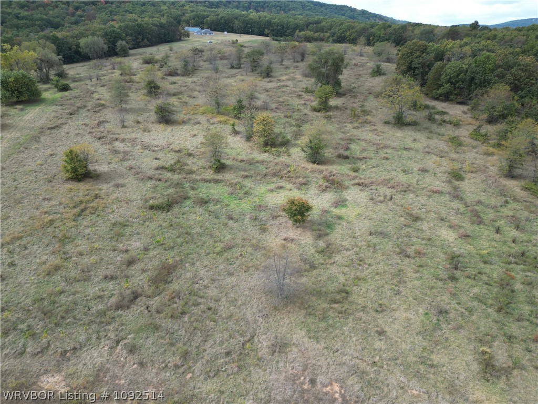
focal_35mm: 24
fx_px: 373
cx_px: 269
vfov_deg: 56.8
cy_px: 202
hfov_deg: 71.6
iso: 100
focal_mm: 6.72
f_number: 1.7
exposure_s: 1/800
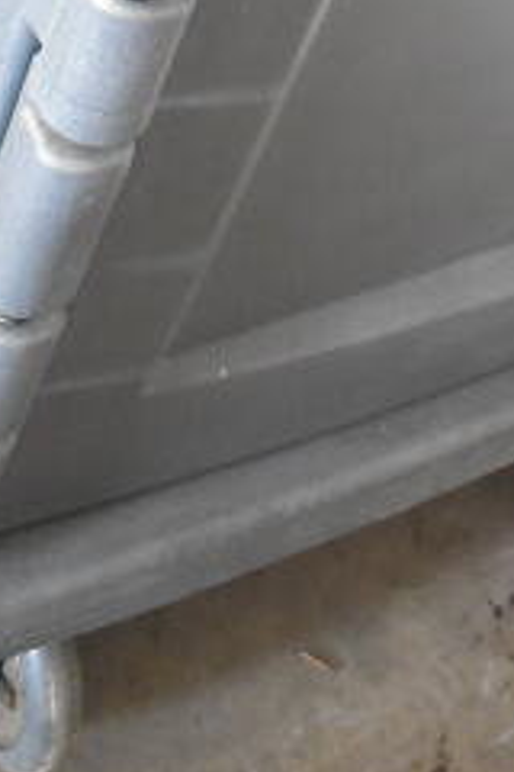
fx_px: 2206
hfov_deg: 13.0
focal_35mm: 103
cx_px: 569
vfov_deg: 17.2
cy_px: -499
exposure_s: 1/30
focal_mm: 18
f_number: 3.5
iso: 3200
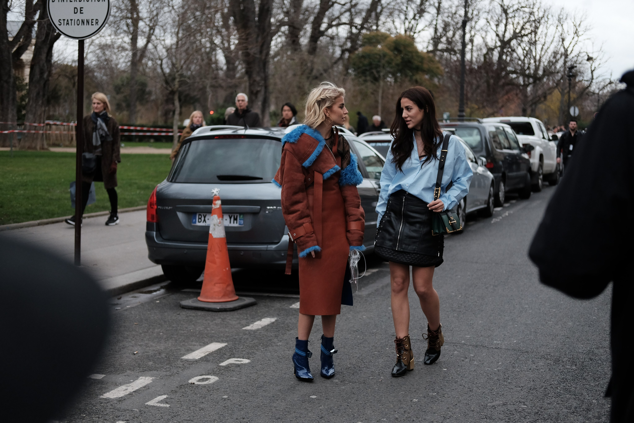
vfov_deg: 25.5
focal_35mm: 53
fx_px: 933
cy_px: 212
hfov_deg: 37.5
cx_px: 317
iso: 800
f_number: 2
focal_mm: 35
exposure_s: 1/4000
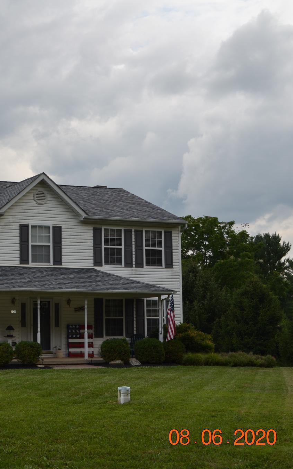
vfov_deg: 31.5
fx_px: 831
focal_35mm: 65
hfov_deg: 19.3
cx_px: -12
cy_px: 236
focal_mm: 28
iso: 100
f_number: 7.1
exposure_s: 1/200
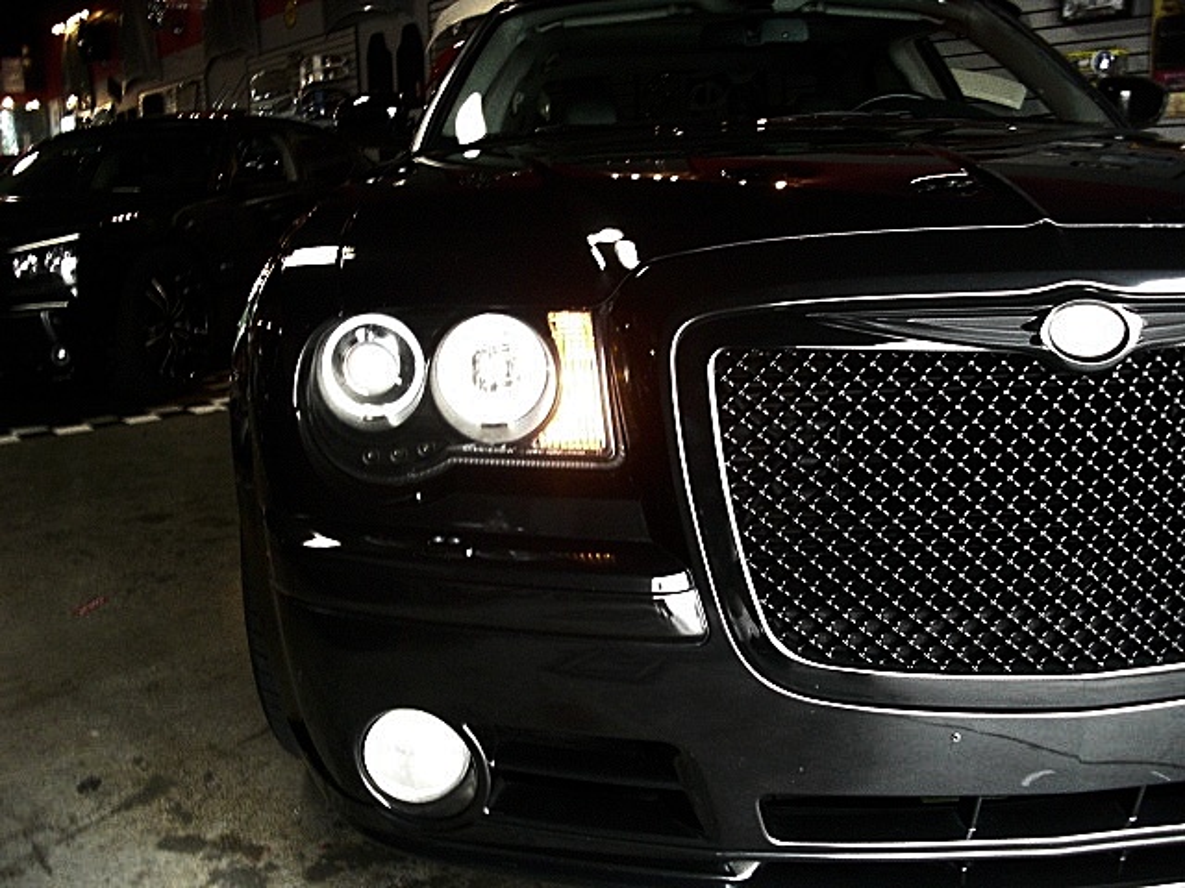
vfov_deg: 39.7
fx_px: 1232
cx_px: 592
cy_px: 444
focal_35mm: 36
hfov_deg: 51.4
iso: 800
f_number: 2.8
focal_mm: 6.3
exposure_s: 1/80
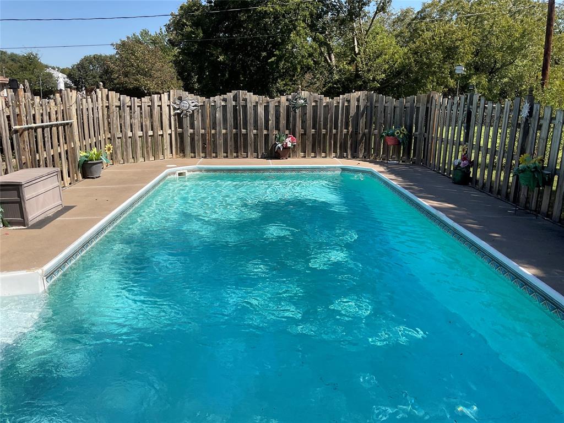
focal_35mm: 29
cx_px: 282
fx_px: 472
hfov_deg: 61.7
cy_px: 212
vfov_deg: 48.2
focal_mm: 3
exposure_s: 1/1984
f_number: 1.8
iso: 16
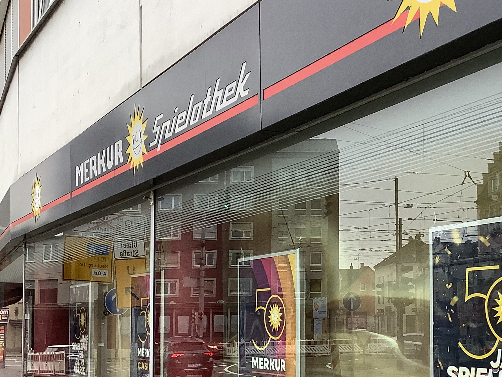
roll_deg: +0.0
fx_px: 827
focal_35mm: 57
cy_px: 285
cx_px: 268
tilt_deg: +1.8
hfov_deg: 33.8
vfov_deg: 25.3
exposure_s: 1/100
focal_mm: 3.3
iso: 64
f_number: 2.4
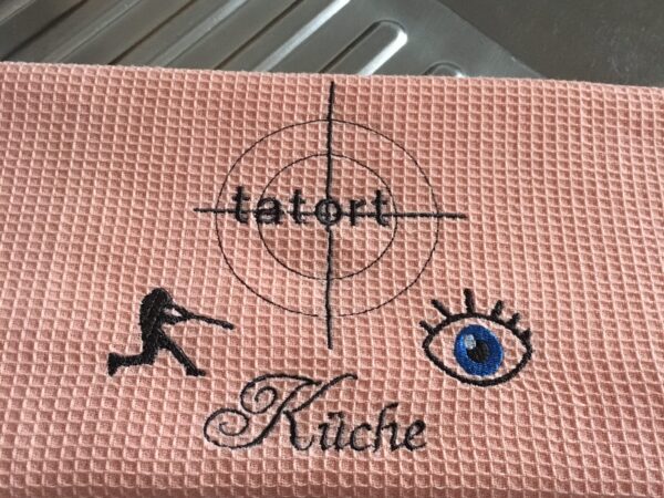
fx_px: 556
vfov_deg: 48.2
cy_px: 249
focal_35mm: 29
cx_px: 332
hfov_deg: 61.7
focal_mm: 4.15
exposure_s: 1/17
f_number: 2.2
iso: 320
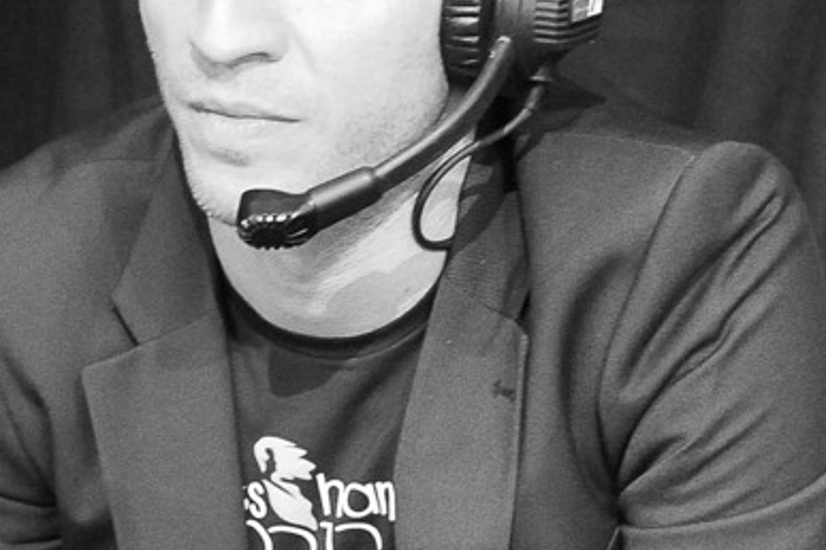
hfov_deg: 12.8
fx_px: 3602
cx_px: -147
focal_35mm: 157
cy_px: -14
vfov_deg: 8.7
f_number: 3.5
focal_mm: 38
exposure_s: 1/50
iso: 3200
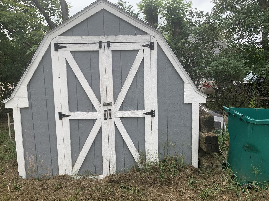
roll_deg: +0.8
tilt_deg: -8.1
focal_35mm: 26
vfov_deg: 53.1
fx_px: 202
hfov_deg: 67.3
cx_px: 134
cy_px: 100
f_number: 1.8
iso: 25
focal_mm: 4.25
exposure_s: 1/485
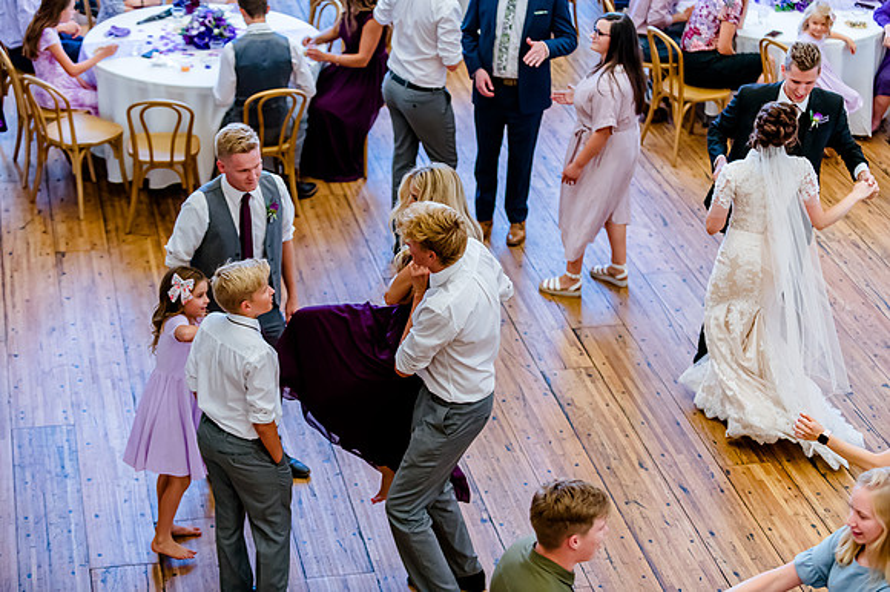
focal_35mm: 70
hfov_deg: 28.9
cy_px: 296
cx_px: 445
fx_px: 1730
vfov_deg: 19.4
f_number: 2.8
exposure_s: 1/640
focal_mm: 70
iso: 2500
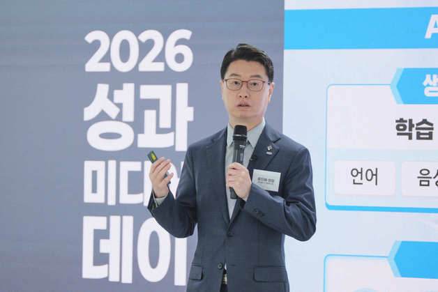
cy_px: 146
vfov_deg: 5.7
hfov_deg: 8.5
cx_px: 219
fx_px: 2945
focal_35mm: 242
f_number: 4
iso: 500
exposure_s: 1/160
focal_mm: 161
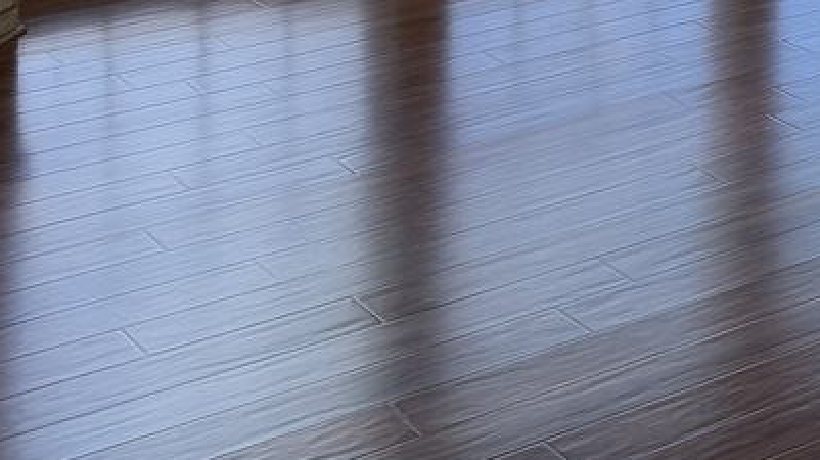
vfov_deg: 11.5
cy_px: -482
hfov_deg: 21.5
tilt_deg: -4.8
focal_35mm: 94
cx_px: 910
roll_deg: -0.5
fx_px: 2043
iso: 80
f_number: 1.78
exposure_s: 1/172
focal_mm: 6.76
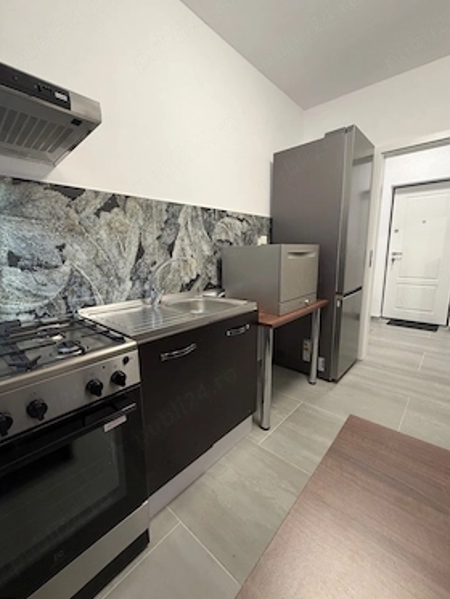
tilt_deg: -10.4
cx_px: 217
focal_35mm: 15
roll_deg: +1.0
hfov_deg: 81.7
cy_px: 300
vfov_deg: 98.2
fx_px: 260
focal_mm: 2.22
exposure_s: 1/80
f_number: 2.2
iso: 320
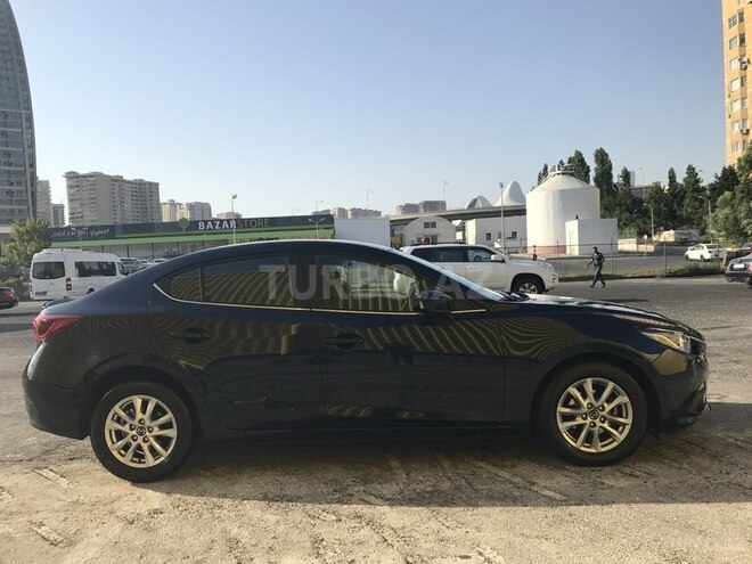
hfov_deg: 63.4
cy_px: 282
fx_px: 608
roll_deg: +1.9
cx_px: 376
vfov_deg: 49.7
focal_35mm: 28
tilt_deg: -3.7
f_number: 1.8
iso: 20
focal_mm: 3.99
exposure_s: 1/2179
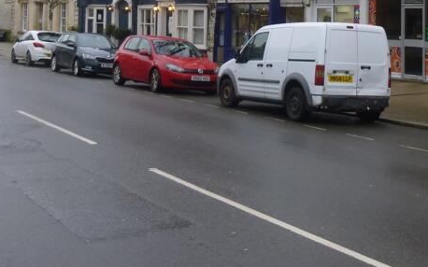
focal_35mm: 64
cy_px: -29
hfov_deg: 32.0
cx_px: 196
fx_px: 746
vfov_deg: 19.4
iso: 100
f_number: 3.3
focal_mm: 4.9
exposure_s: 1/100
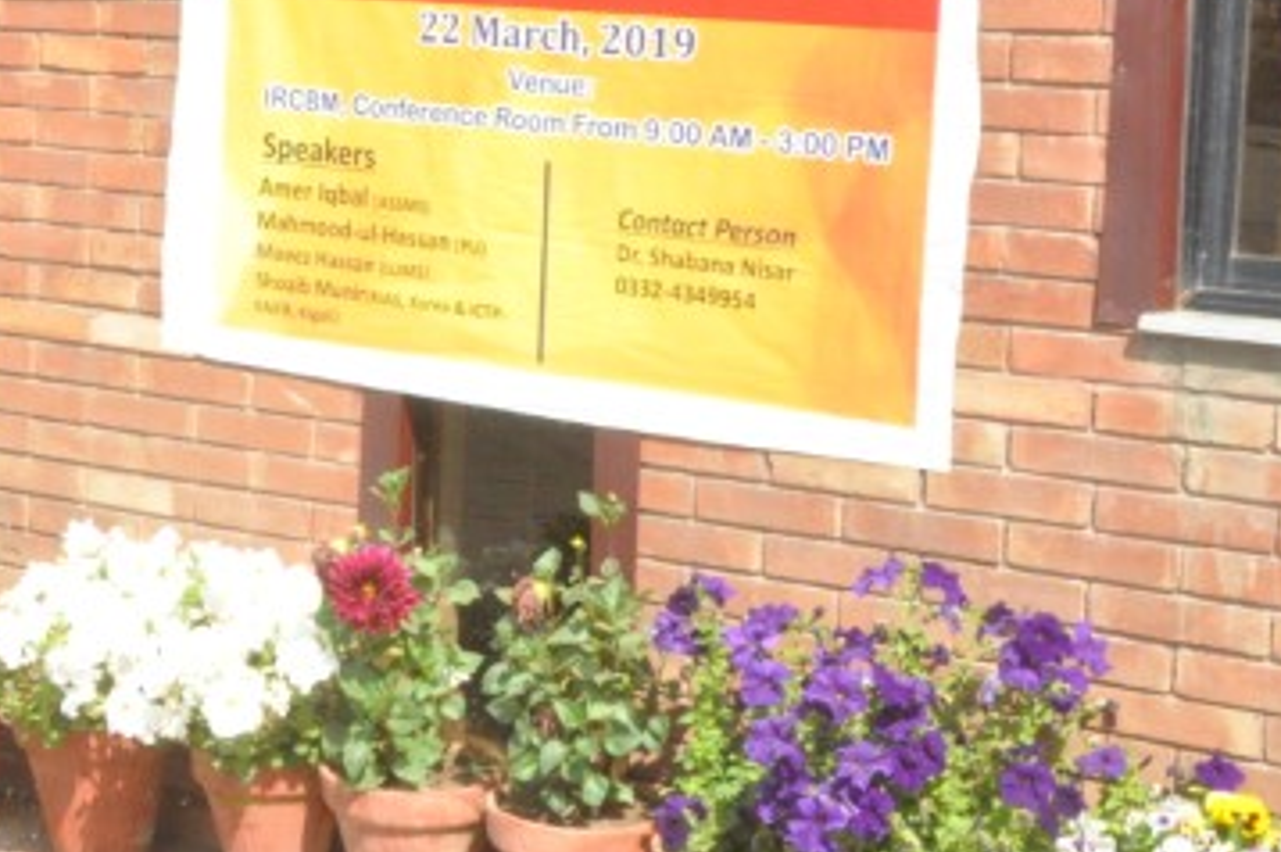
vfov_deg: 14.0
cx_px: 102
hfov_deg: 20.6
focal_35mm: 97
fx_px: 3448
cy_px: 233
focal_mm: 32
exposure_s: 1/200
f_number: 29
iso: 2000
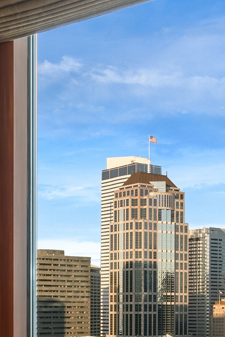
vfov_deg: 24.1
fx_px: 713
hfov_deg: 17.9
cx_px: 74
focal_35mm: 76
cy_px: 409
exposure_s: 1/10
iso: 200
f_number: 8
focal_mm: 17
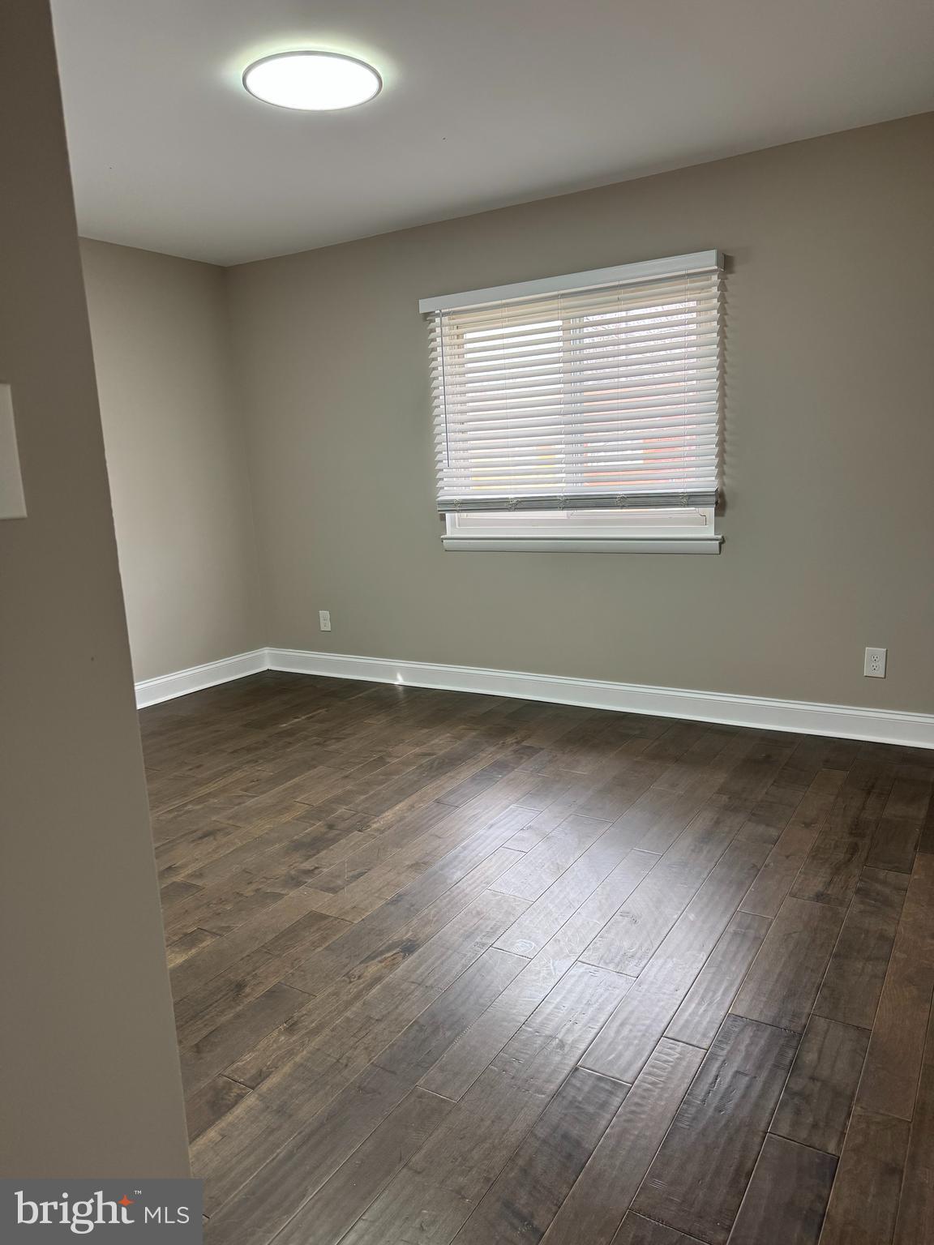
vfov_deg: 71.6
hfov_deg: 56.8
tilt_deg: -11.0
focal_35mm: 24
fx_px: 863
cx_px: 467
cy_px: 622
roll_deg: +3.2
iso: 125
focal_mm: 6.76
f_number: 1.78
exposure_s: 1/121
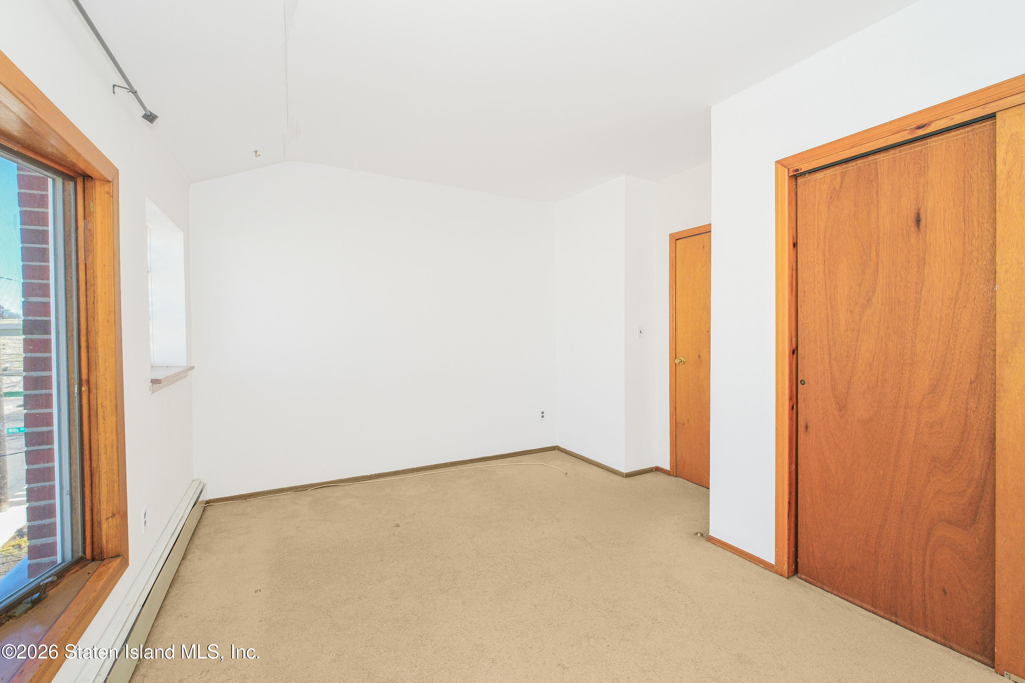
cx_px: 512
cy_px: 342
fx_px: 427
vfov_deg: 77.3
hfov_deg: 100.4
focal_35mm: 15
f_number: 7.1
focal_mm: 10
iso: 1000
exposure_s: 1/125
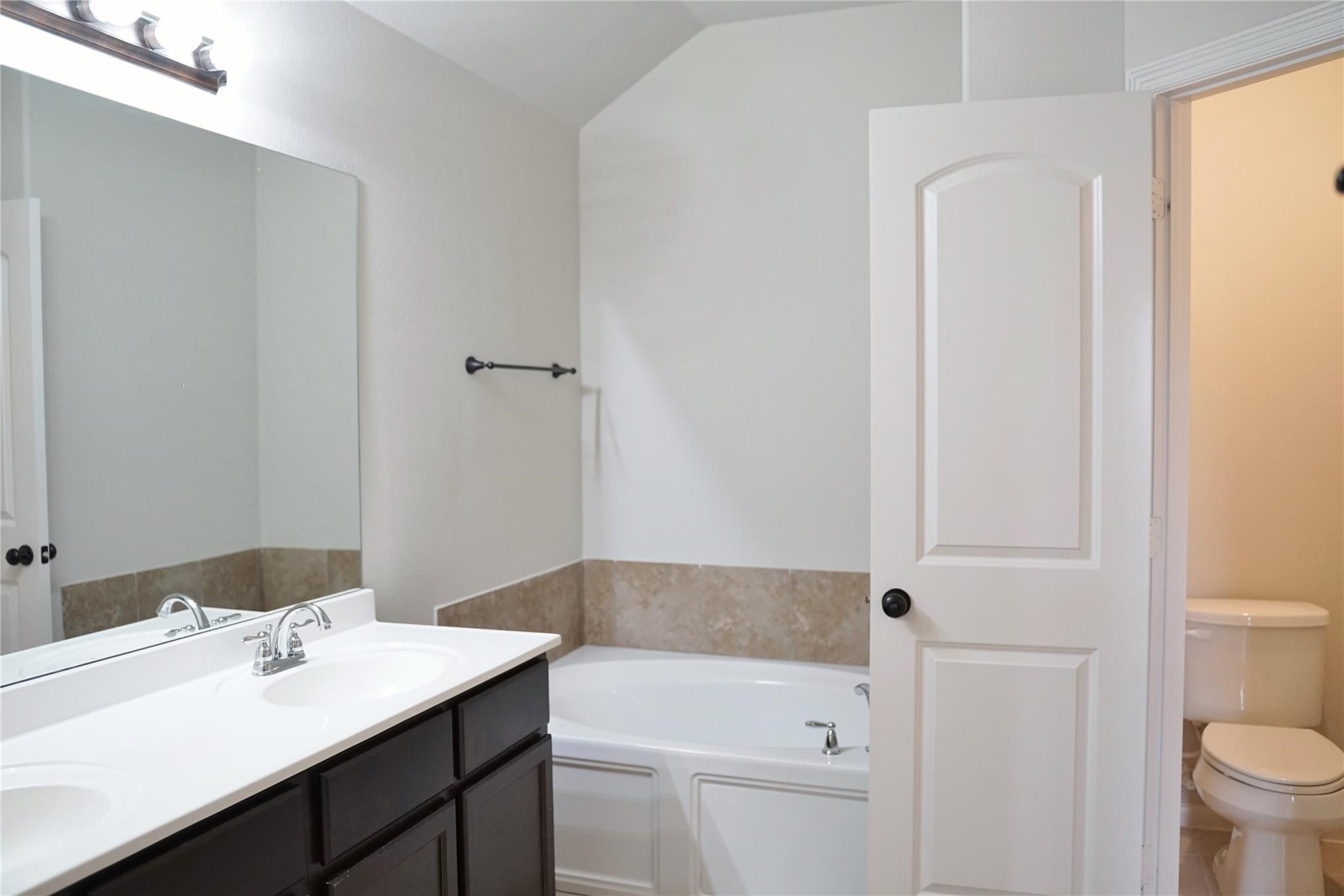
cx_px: 672
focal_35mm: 28
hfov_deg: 65.5
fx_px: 1045
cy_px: 448
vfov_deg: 46.4
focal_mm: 28
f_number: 2.8
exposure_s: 1/60
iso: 800
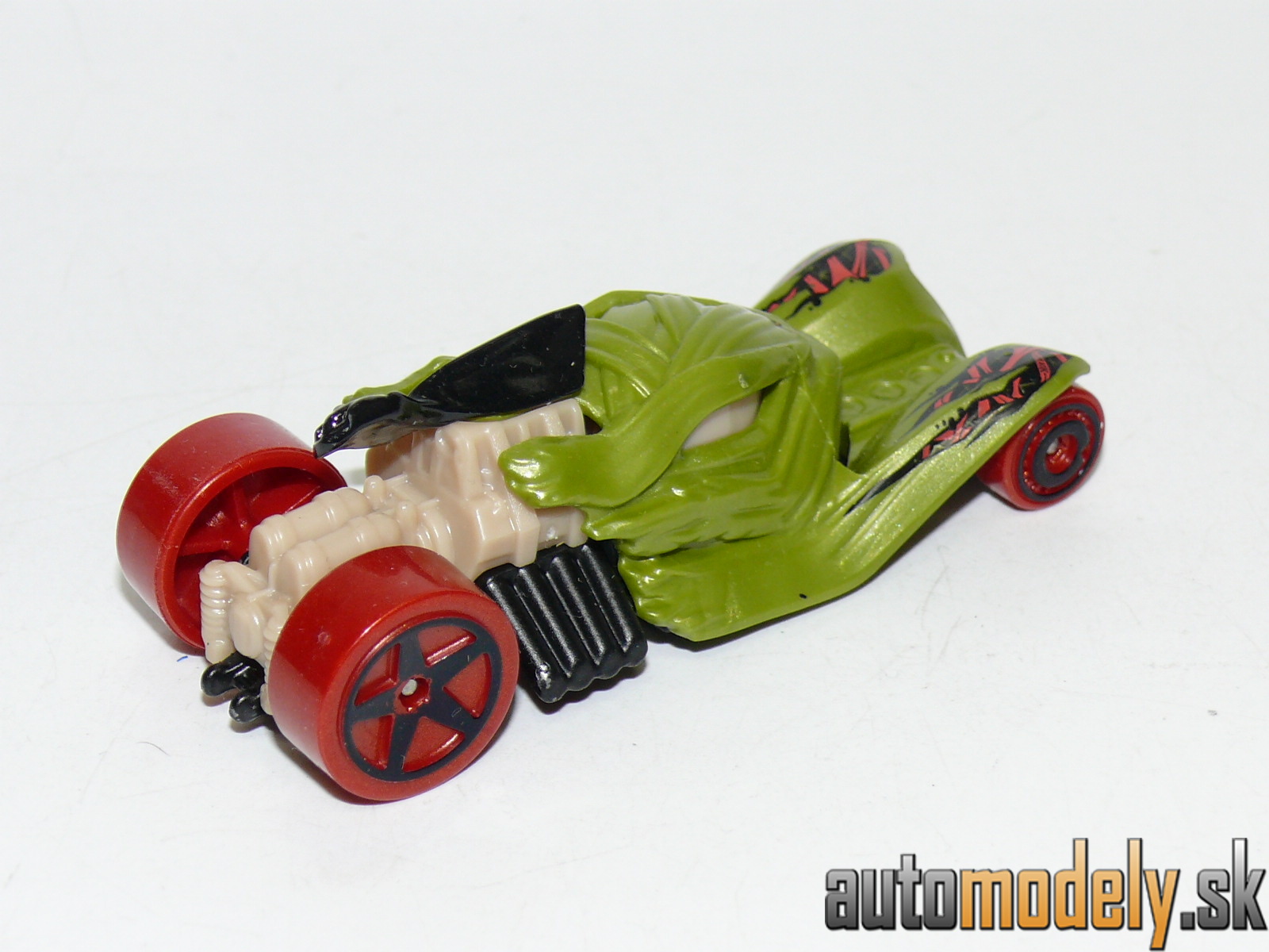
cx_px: 634
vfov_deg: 14.4
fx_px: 3776
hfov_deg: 19.1
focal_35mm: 103
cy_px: 476
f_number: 4
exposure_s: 1/30
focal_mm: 13.5
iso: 100
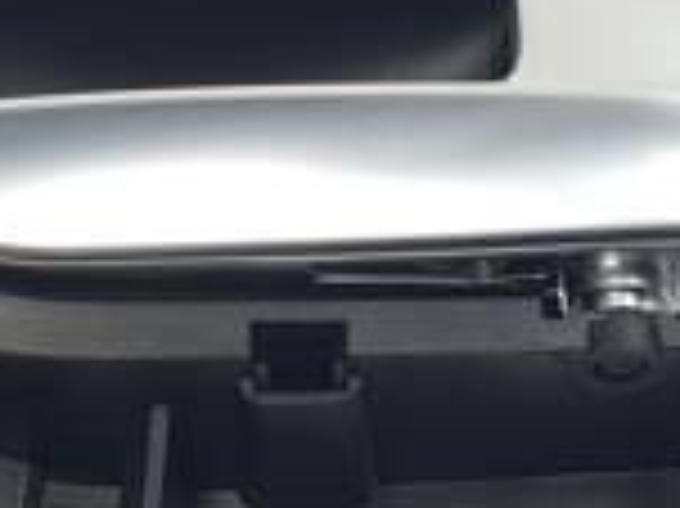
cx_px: 450
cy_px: 252
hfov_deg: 28.0
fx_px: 1354
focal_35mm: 69
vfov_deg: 21.3
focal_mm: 4.3
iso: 50
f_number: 2.4
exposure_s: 1/148
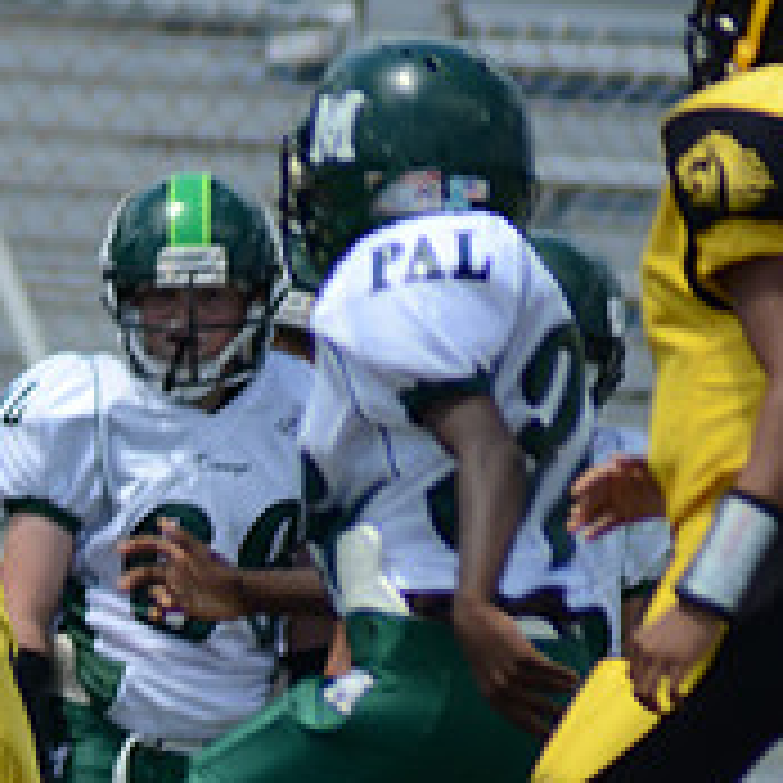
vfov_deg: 1.0
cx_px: -112
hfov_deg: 1.0
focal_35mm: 1692
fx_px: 43300
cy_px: 590
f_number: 8
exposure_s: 1/500
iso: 200
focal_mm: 400
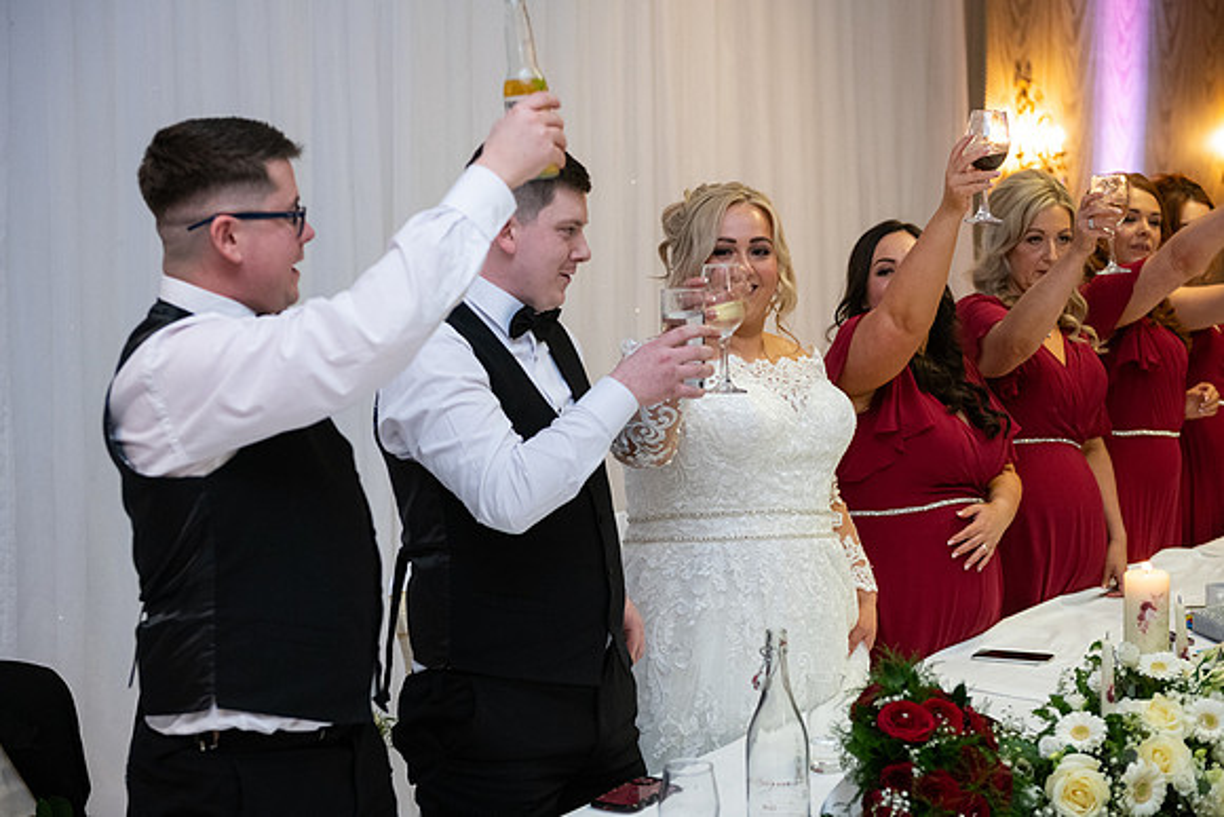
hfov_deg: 33.4
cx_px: 612
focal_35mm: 60
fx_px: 2040
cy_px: 408
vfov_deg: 22.6
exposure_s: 1/160
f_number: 3.5
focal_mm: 60
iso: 1250
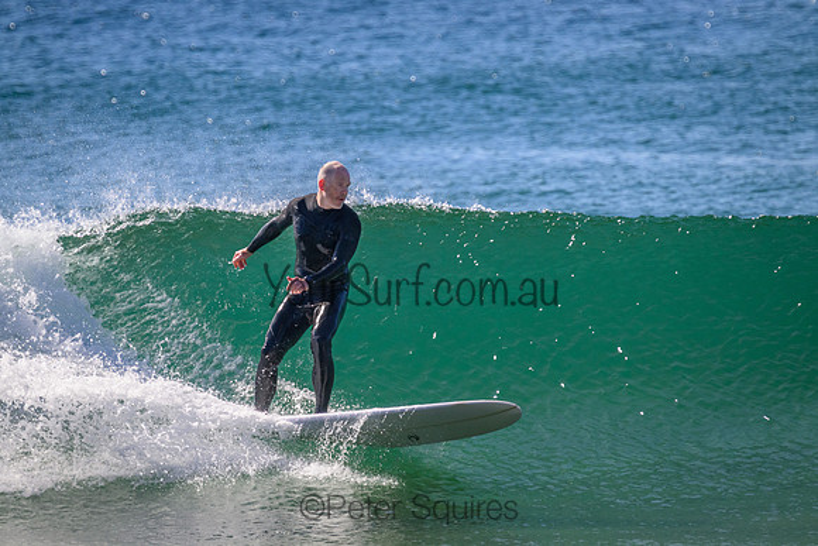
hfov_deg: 2.6
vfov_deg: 1.7
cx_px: 409
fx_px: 18181
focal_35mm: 800
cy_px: 273
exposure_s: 1/2000
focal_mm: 800
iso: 1400
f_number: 11
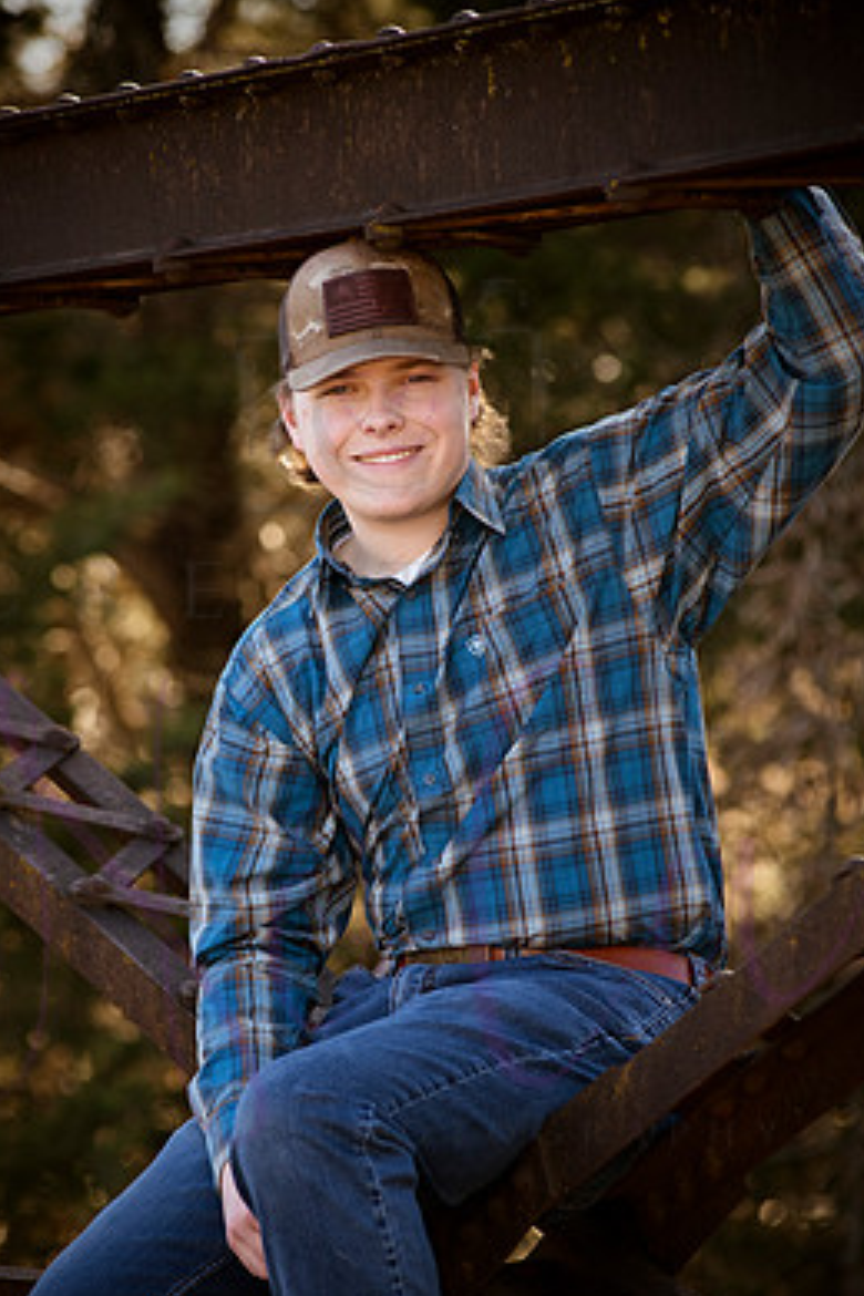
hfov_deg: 7.7
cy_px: 708
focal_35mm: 179
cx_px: 402
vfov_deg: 11.5
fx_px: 6443
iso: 800
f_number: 5
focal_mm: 155
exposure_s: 1/800
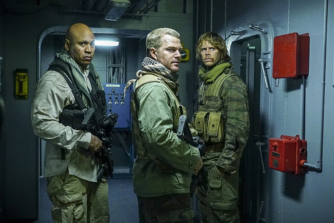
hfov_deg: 42.7
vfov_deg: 29.3
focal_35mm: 46
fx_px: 427
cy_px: 112
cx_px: 167
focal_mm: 46
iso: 12800
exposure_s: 1/160
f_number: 8
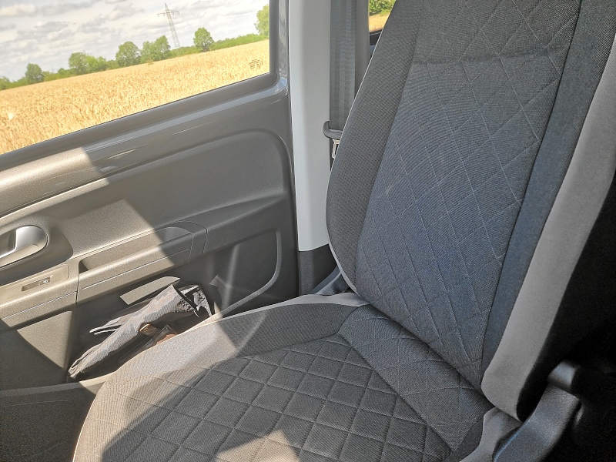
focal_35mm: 24
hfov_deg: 71.6
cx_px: 308
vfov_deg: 56.8
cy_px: 231
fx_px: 427
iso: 50
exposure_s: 1/119
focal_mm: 6.7
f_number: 1.8
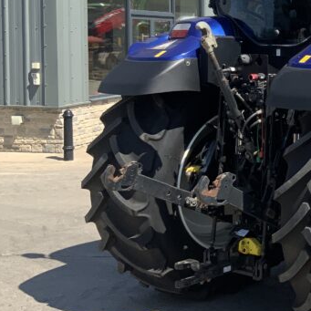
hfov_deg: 20.2
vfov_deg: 22.3
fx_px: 783
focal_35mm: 77
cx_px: 428
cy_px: 88
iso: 16
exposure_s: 1/1342
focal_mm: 3
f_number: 1.8
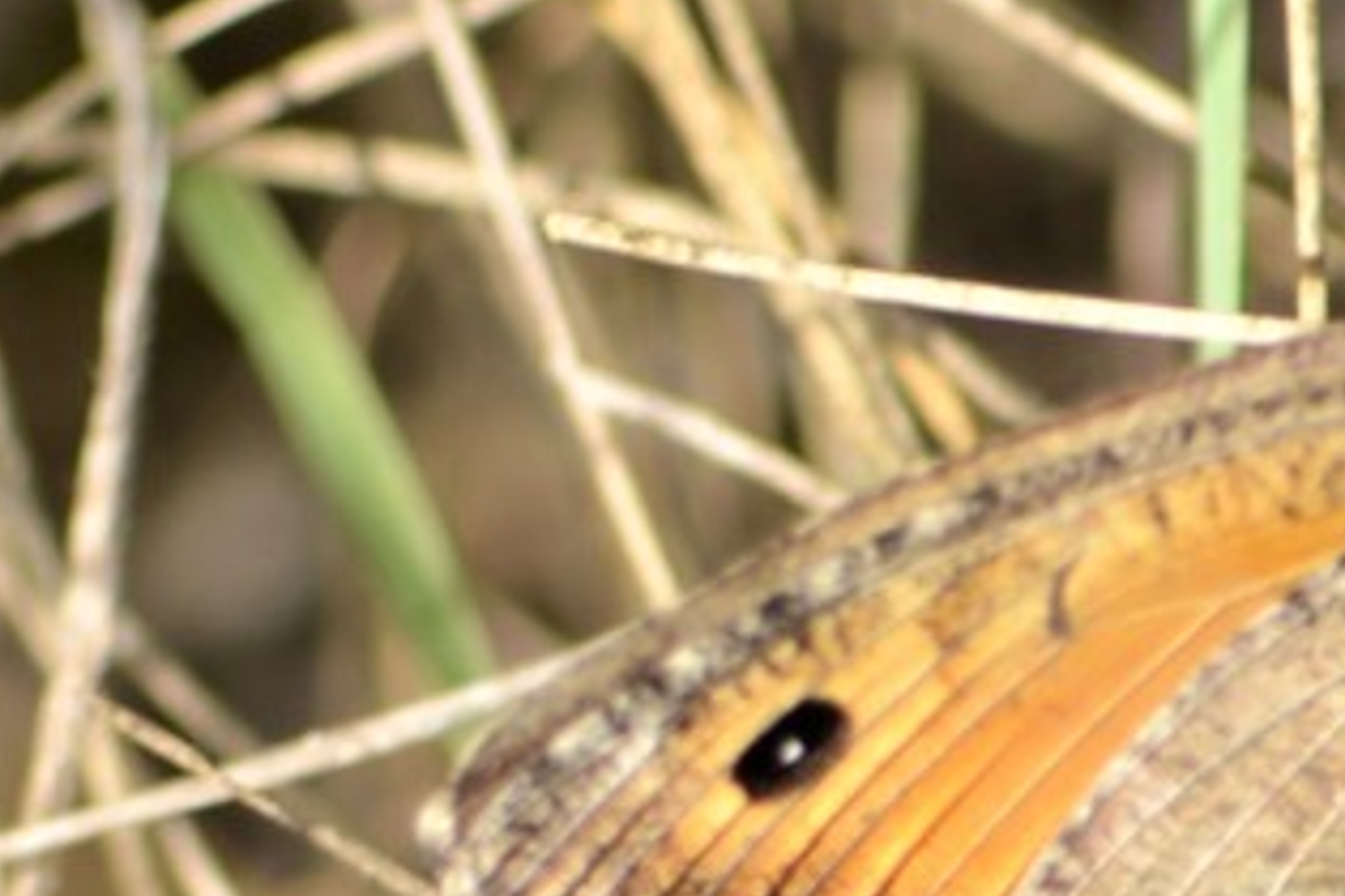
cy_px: 768
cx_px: 1127
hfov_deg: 1.5
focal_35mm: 1372
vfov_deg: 1.0
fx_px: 51255
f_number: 8
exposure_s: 1/160
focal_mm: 300
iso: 100
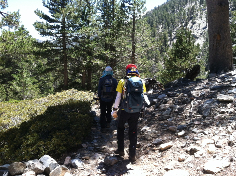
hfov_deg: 52.7
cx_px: 118
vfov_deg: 40.6
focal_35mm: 35
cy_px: 88
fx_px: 238
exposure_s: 1/310
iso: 80
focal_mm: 3.85
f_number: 2.8
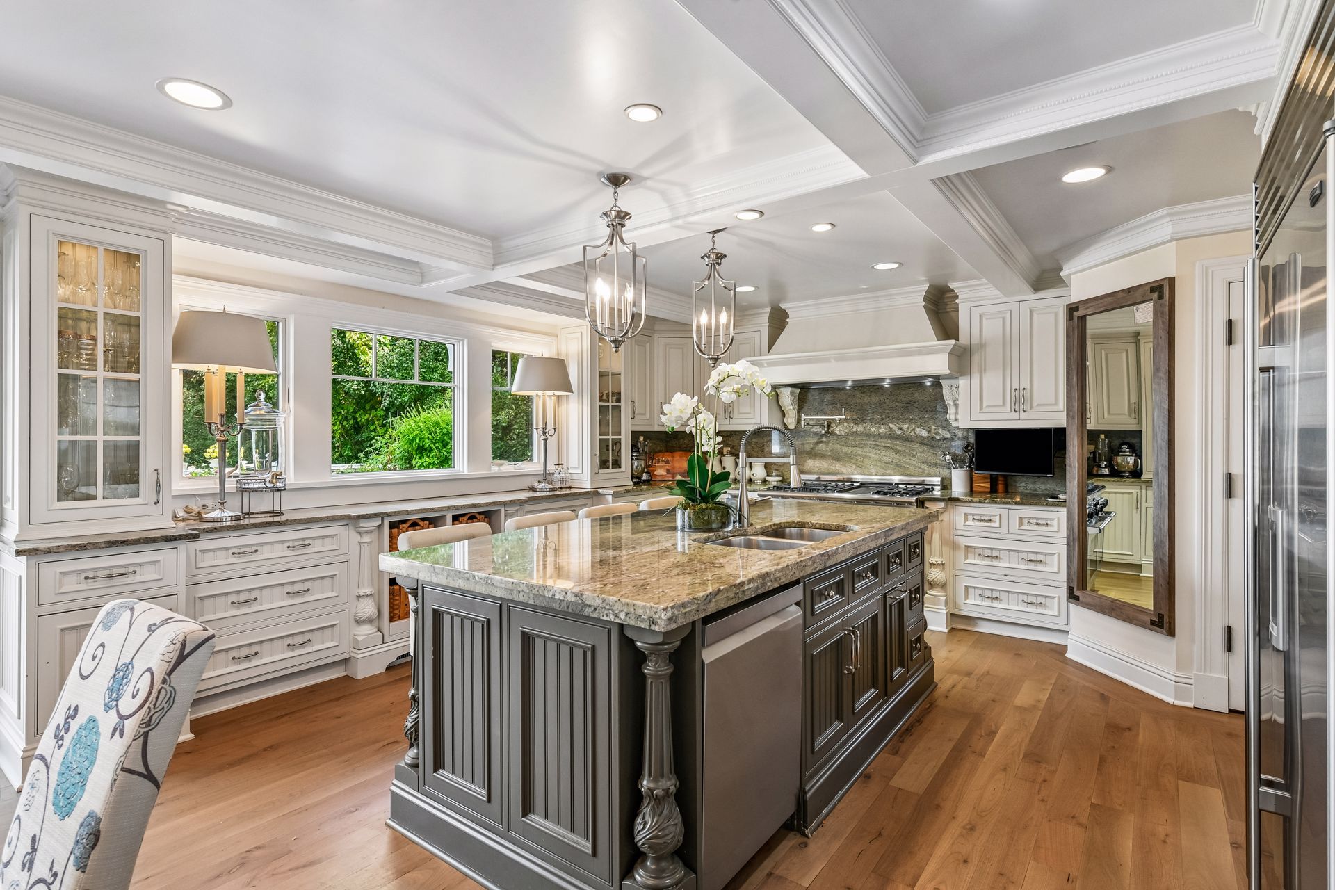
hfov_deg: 90.0
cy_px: 445
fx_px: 667
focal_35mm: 18
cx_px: 668
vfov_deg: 67.4
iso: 1250
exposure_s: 1/80
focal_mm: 18
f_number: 9
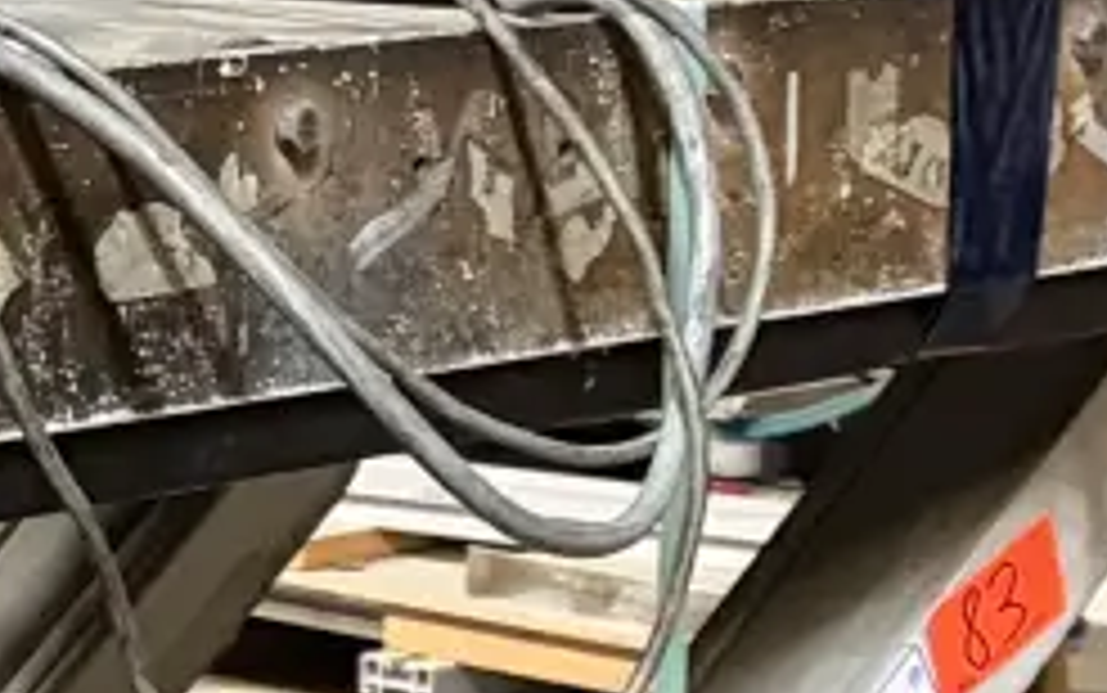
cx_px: 40
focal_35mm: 215
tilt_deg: -16.3
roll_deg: -0.3
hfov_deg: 9.7
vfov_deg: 6.0
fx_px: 6489
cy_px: 1332
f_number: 1.6
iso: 500
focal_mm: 5.96
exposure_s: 1/25
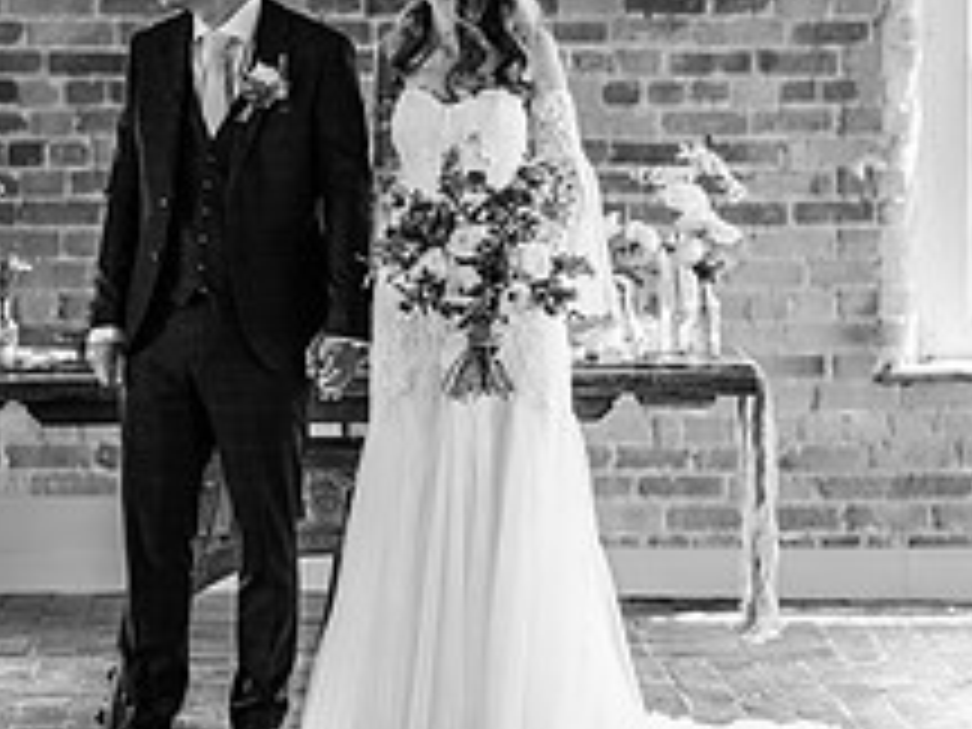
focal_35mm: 170
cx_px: 497
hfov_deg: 11.6
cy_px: 338
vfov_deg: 8.7
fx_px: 4774
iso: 140
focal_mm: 85
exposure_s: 1/200
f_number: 2
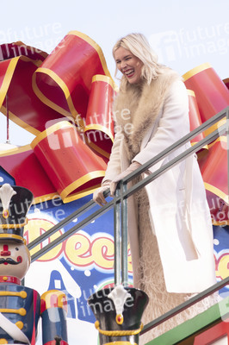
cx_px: 114
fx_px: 1481
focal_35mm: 155
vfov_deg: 13.3
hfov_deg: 8.8
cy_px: 172
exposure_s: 1/1250
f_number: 5.6
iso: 800
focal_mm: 155
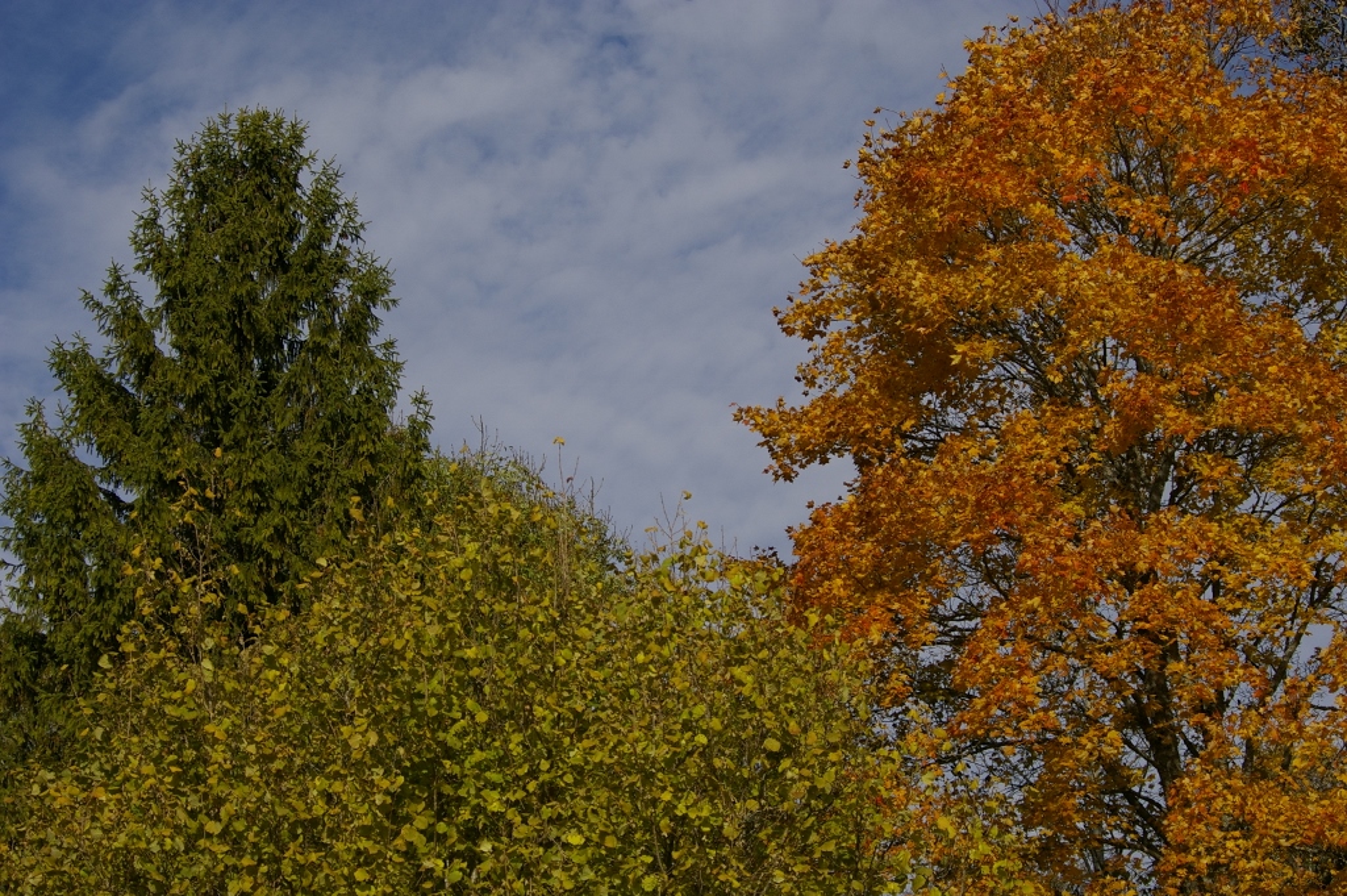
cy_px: 448
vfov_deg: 18.2
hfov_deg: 27.0
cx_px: 674
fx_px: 2804
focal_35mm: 75
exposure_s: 1/1000
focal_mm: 50
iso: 200
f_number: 8
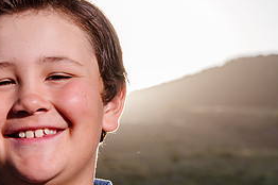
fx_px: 1828
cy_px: 85
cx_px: 125
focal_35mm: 237
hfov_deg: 8.7
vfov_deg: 5.8
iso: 200
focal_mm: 86
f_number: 10
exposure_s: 1/250
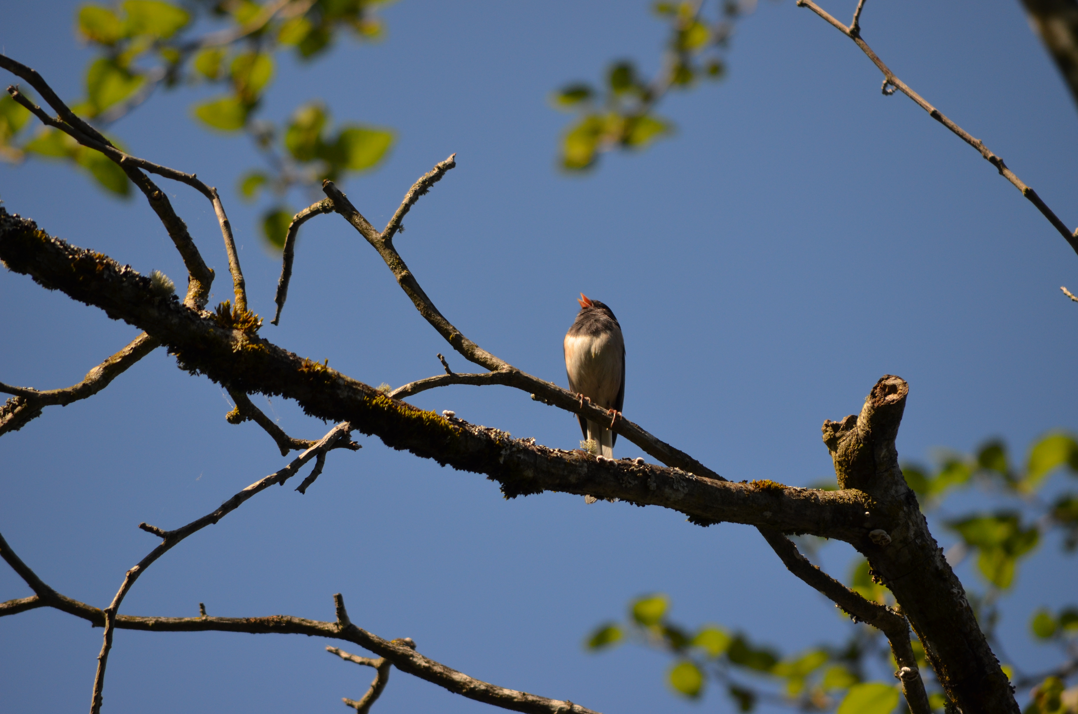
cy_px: 357
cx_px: 539
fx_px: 13447
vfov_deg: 3.0
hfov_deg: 4.6
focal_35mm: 450
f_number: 5.6
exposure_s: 1/1600
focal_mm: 300
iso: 400
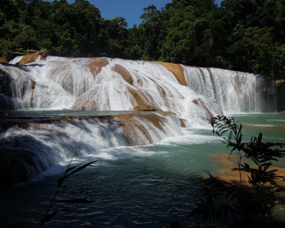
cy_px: 114
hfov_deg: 55.6
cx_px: 152
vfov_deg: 45.8
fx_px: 270
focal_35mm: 32
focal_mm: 5.4
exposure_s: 1/500
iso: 100
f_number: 7
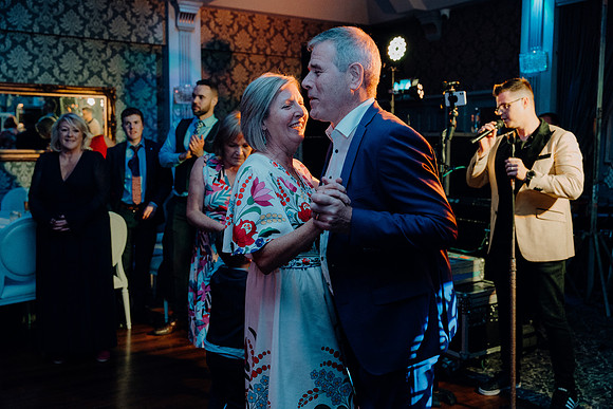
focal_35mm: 36
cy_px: 204
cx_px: 306
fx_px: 613
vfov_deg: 36.9
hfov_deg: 53.1
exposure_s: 1/160
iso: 2500
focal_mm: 36
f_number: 3.5
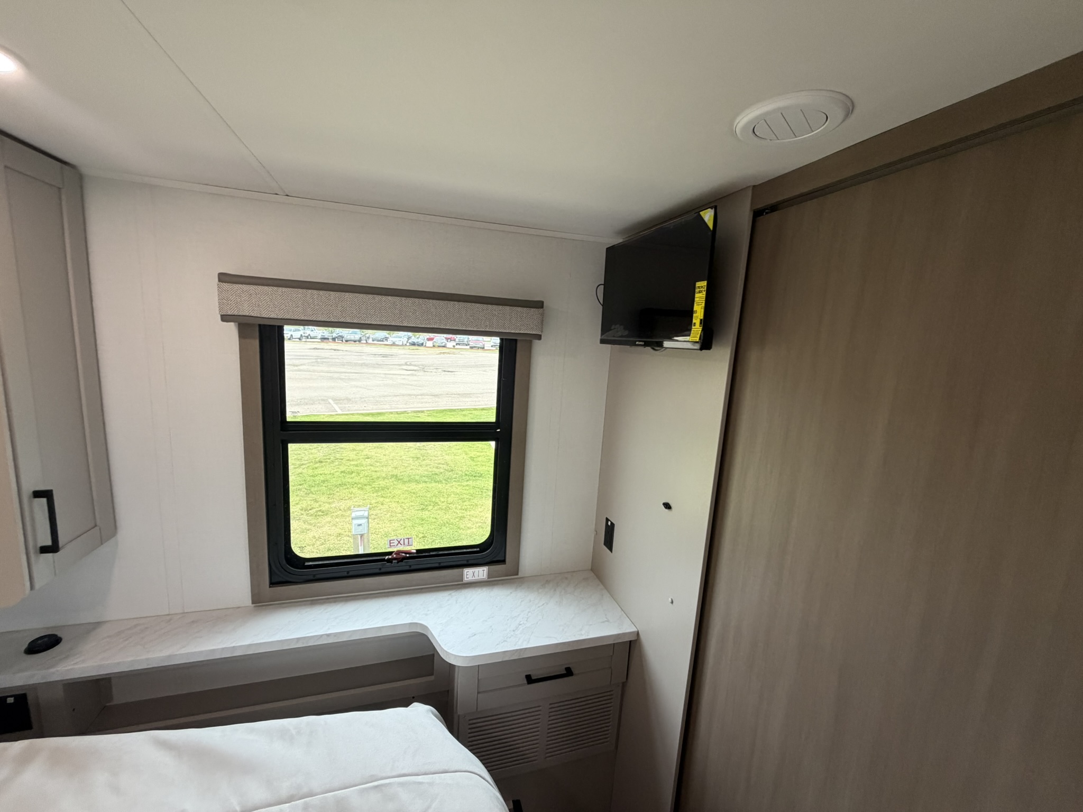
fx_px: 438
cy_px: 406
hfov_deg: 102.1
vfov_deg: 85.7
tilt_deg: -8.9
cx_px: 542
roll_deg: -3.1
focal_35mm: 14
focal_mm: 2.22
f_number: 2.2
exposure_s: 1/121
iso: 250
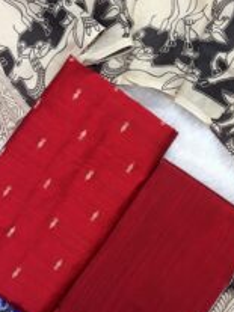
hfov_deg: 26.1
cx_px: 186
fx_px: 496
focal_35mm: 55
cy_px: 158
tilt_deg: -87.5
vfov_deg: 35.0
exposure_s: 1/50
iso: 200
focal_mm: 5.96
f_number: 1.6
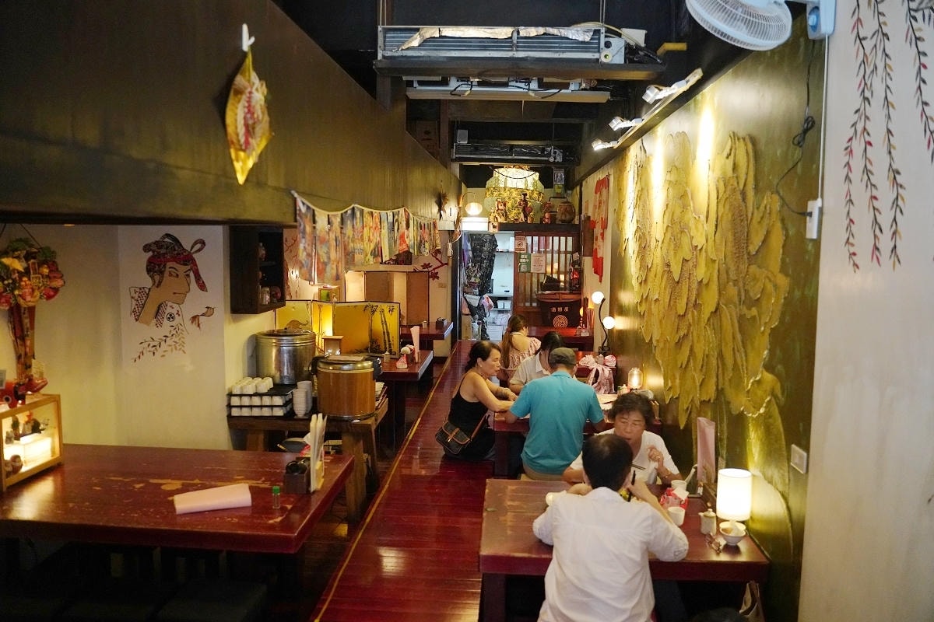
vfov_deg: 46.4
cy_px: 311
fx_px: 726
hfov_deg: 65.5
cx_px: 467
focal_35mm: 28
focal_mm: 28
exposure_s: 1/160
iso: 6400
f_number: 2.8
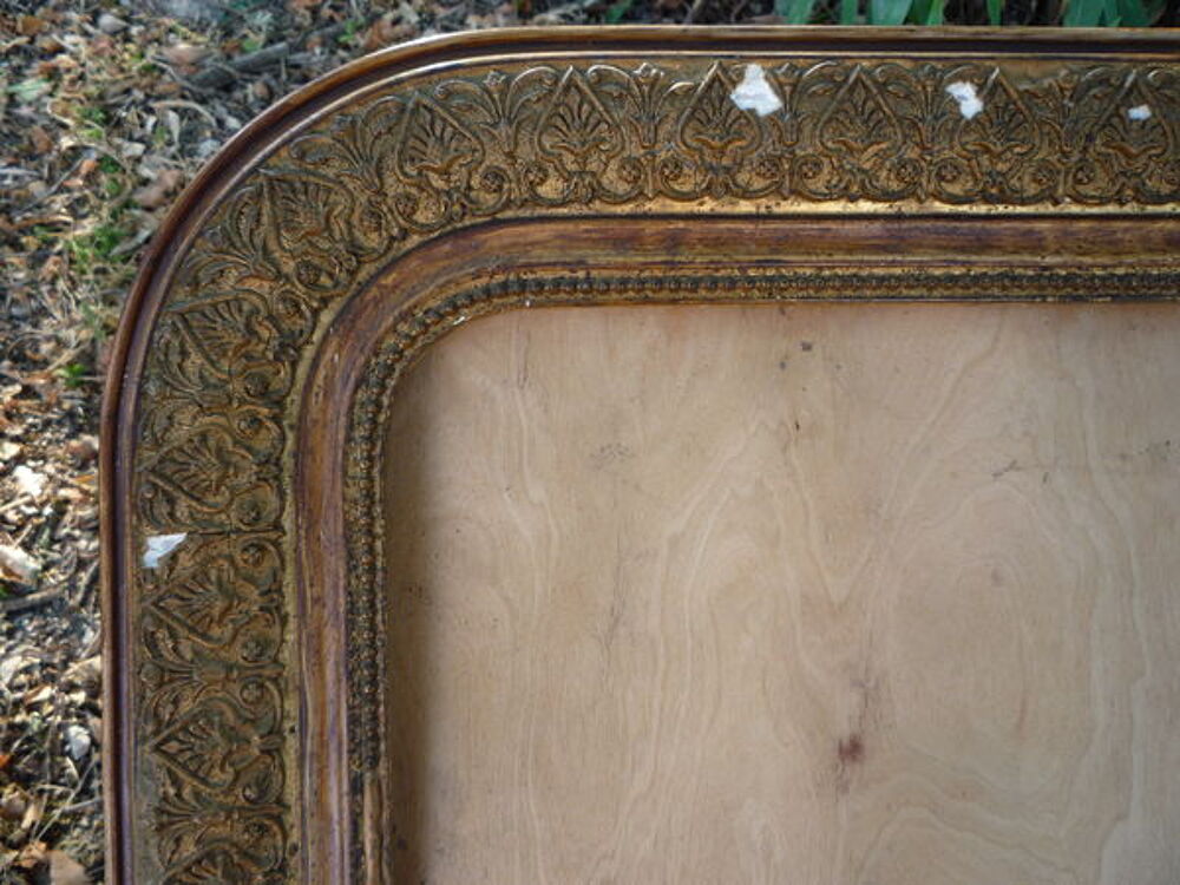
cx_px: 590
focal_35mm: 30
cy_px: 442
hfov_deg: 60.0
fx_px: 1023
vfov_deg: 46.8
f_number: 3.3
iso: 100
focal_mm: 5.2
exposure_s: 1/30
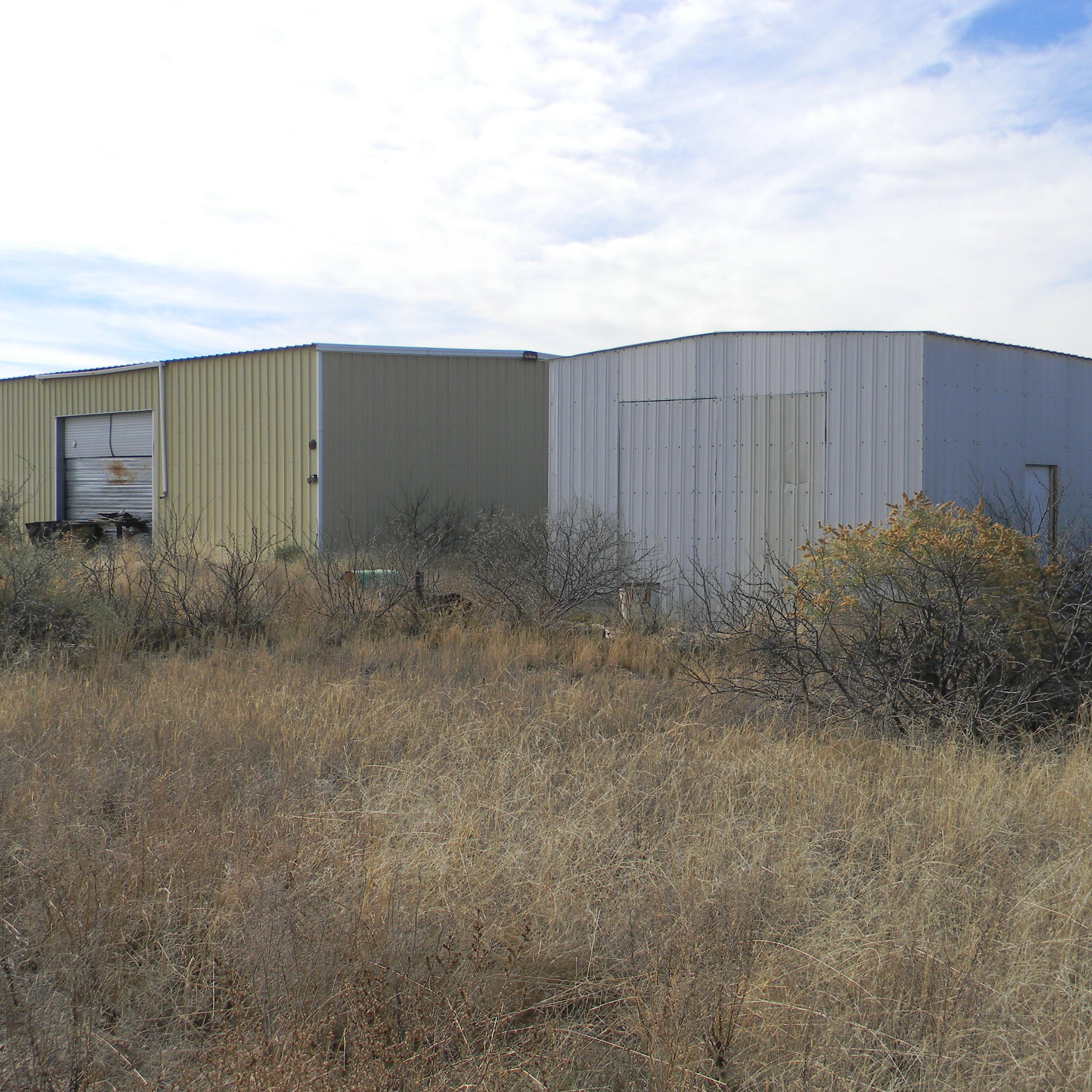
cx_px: 502
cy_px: 541
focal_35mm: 43
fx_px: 1535
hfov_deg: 39.1
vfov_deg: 39.2
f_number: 3.7
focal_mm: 6.4
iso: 80
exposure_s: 1/629
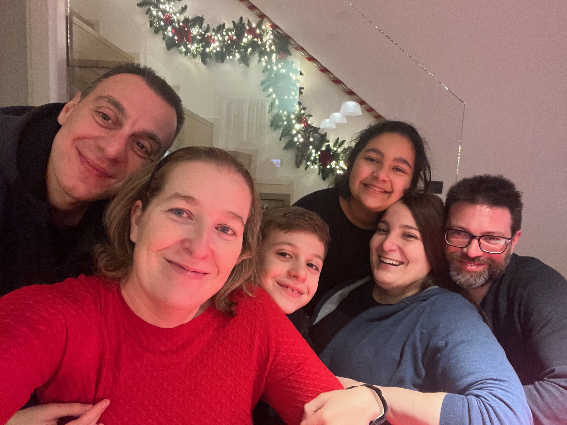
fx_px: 377
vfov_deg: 58.9
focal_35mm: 23
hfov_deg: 73.9
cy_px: 212
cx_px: 284
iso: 640
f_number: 2.2
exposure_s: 1/25
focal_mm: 2.71
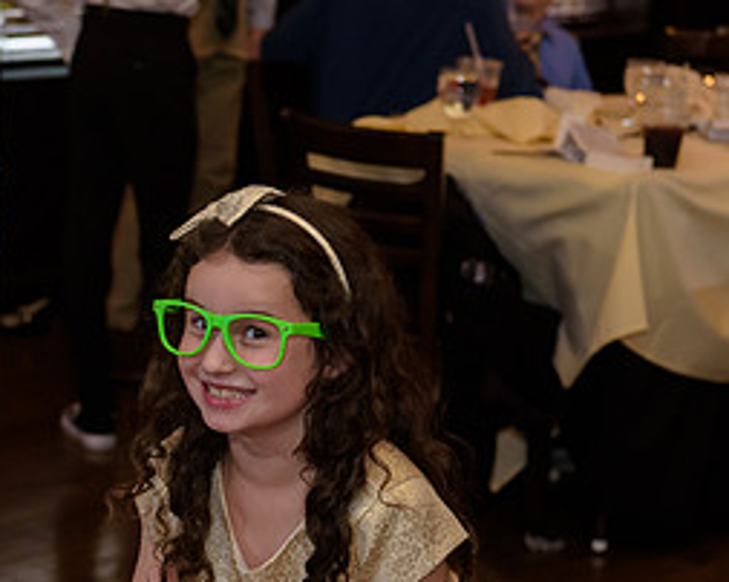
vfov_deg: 12.3
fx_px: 2695
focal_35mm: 125
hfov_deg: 15.4
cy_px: 488
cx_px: 254
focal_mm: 58
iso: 1600
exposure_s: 1/125
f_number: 3.2
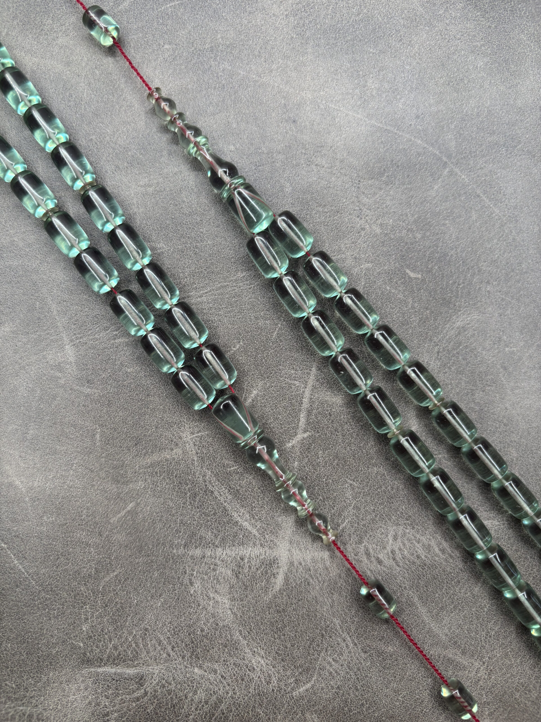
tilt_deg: -88.0
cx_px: 270
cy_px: 361
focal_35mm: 26
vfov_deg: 67.3
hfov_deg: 53.1
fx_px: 542
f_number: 1.6
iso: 80
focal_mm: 5.96
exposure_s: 1/100
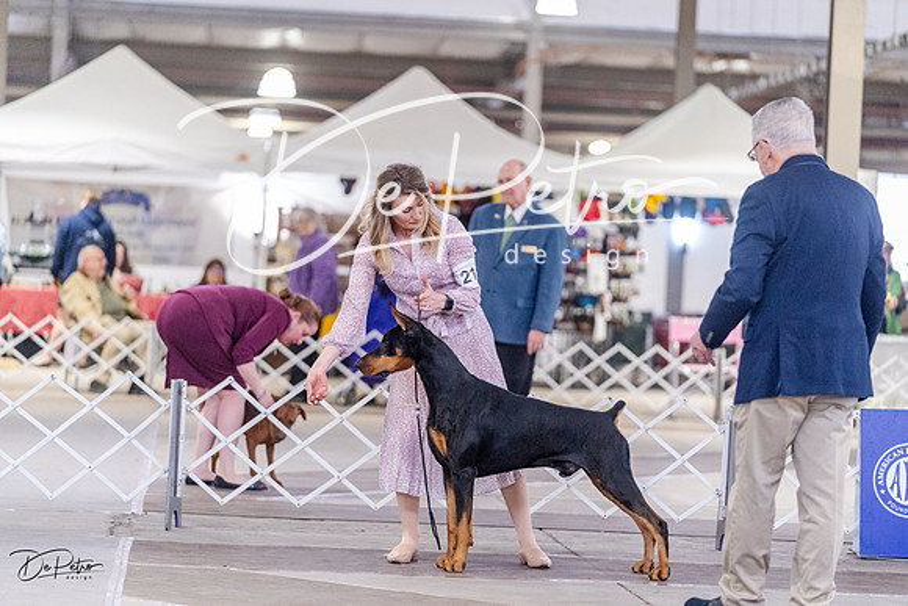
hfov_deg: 15.1
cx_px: 454
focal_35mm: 136
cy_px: 303
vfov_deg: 10.1
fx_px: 3431
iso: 6400
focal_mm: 136
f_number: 2.8
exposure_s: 1/400
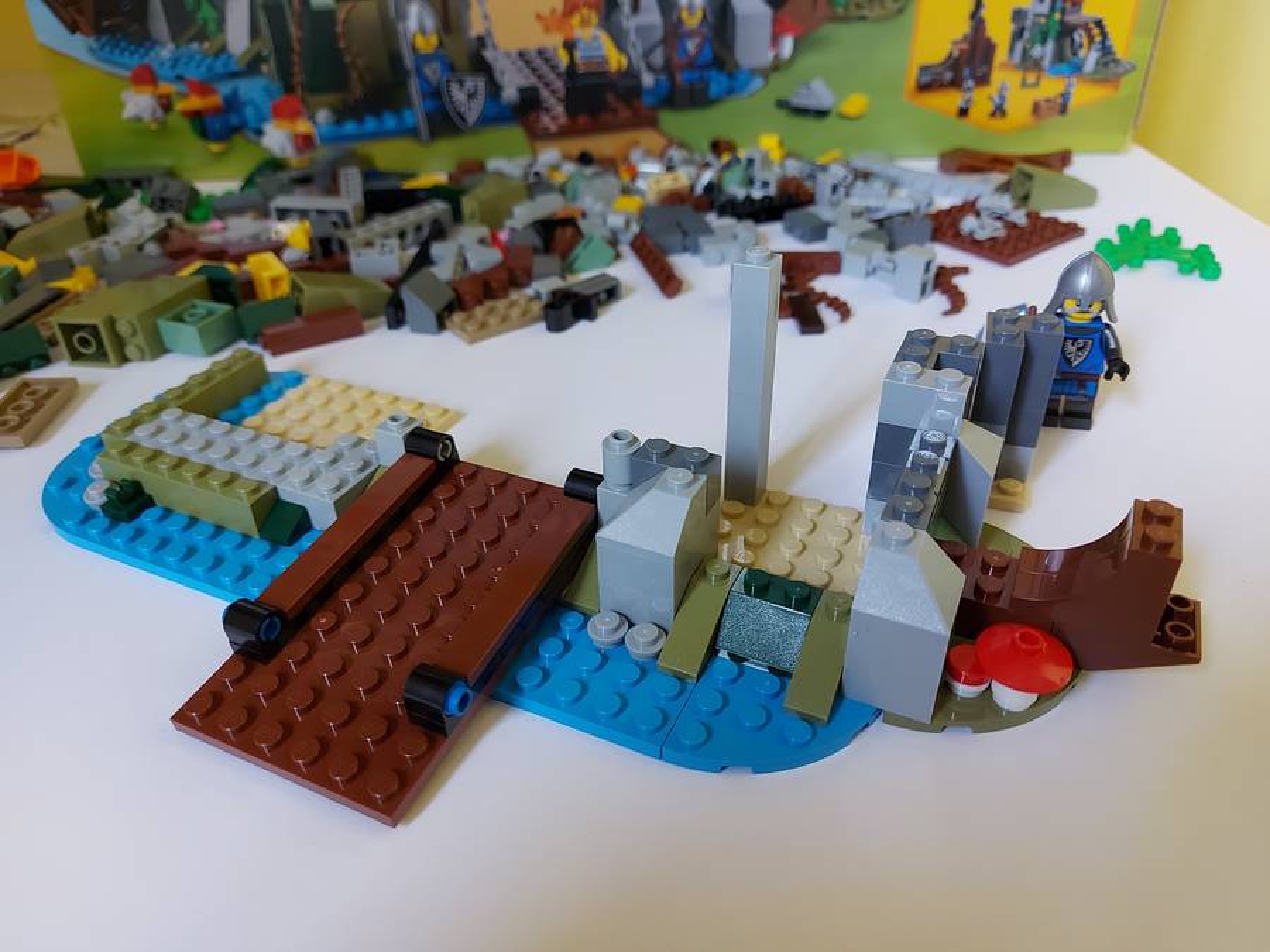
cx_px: 635
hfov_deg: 71.6
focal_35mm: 24
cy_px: 476
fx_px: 881
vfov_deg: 56.8
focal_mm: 5.23
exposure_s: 1/50
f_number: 1.8
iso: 250
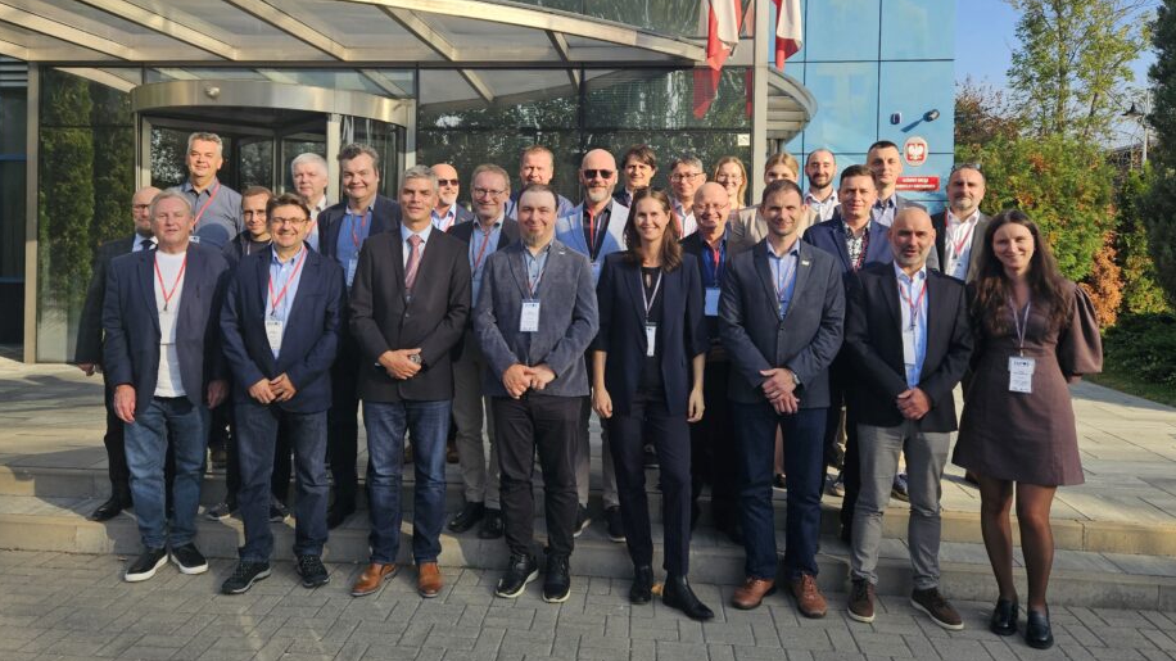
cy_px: 246
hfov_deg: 67.9
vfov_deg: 41.2
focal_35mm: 28
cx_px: 570
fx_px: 873
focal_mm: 5.4
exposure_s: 1/2000
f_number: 1.8
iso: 50
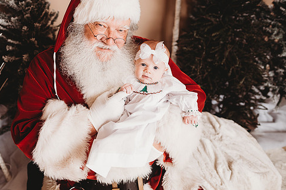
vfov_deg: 44.7
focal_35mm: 29
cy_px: 76
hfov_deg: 63.1
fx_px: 230
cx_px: 114
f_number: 2.5
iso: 100
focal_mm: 24
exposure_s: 1/160
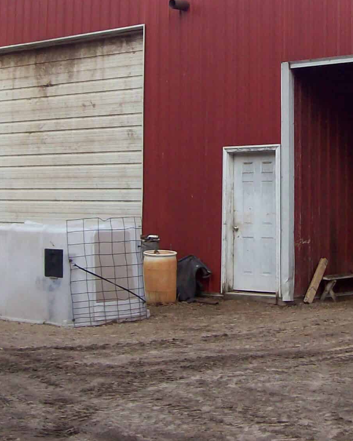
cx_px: 256
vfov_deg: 23.5
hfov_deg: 19.1
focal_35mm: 80
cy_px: 80
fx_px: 1045
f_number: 2.7
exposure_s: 1/392
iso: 80
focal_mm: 6
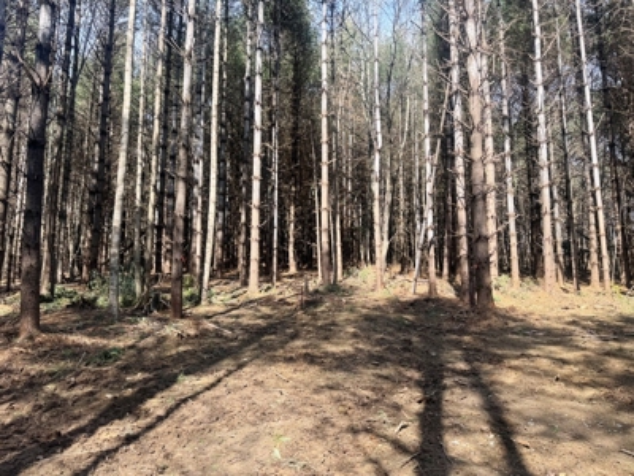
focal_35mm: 24
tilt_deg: +7.9
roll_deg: -1.0
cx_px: 317
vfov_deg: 56.8
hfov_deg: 71.6
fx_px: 440
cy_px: 238
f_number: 1.78
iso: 80
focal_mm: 6.76
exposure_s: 1/938
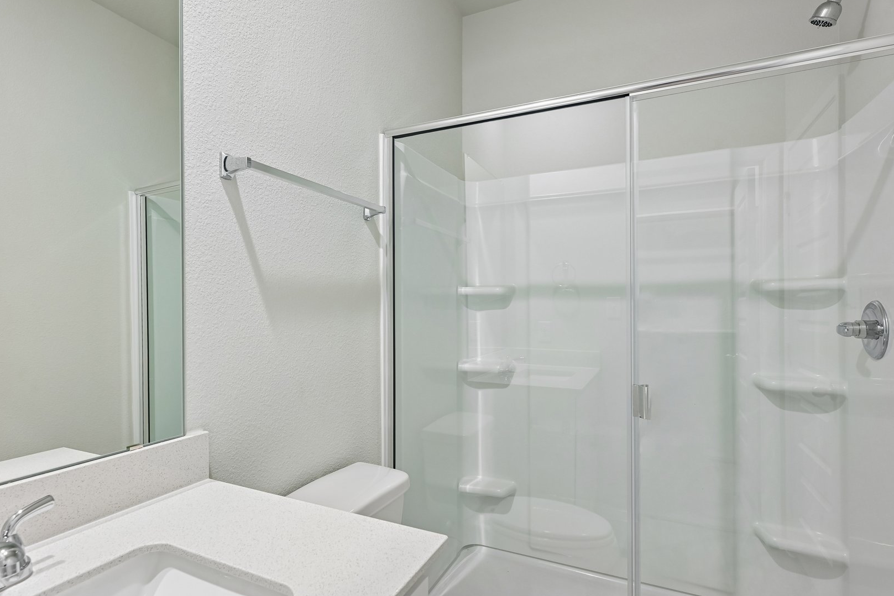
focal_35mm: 19
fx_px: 472
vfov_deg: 64.5
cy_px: 316
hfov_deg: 86.7
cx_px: 404
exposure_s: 1/10
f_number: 6.7
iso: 400
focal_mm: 15
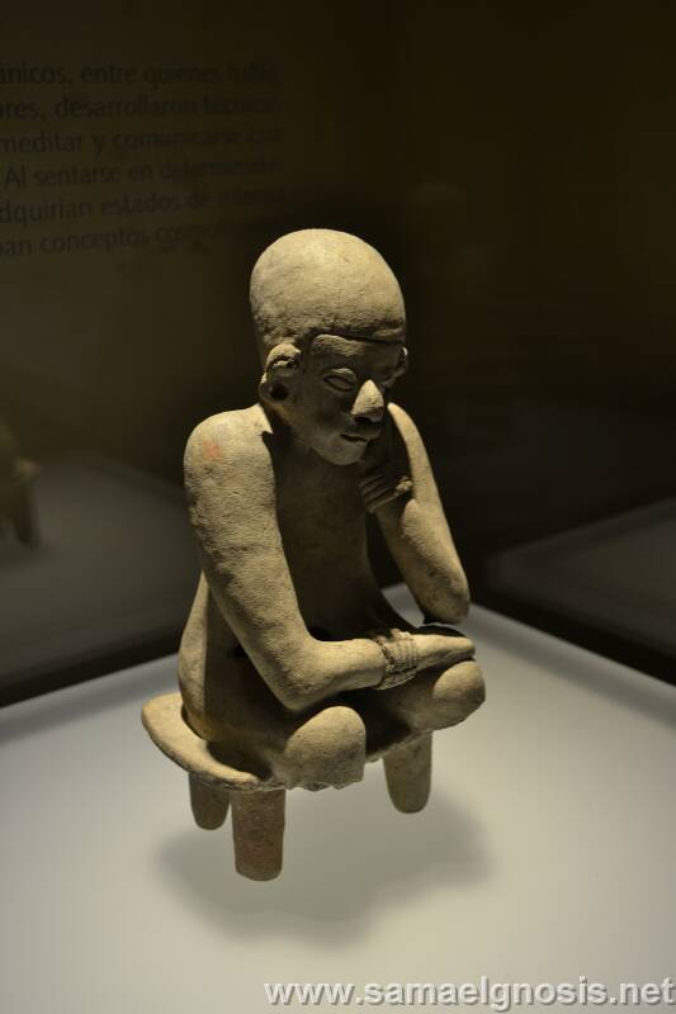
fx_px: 1099
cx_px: 338
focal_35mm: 39
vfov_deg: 49.6
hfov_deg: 34.2
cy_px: 507
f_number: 4.2
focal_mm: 26
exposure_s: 1/15
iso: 100
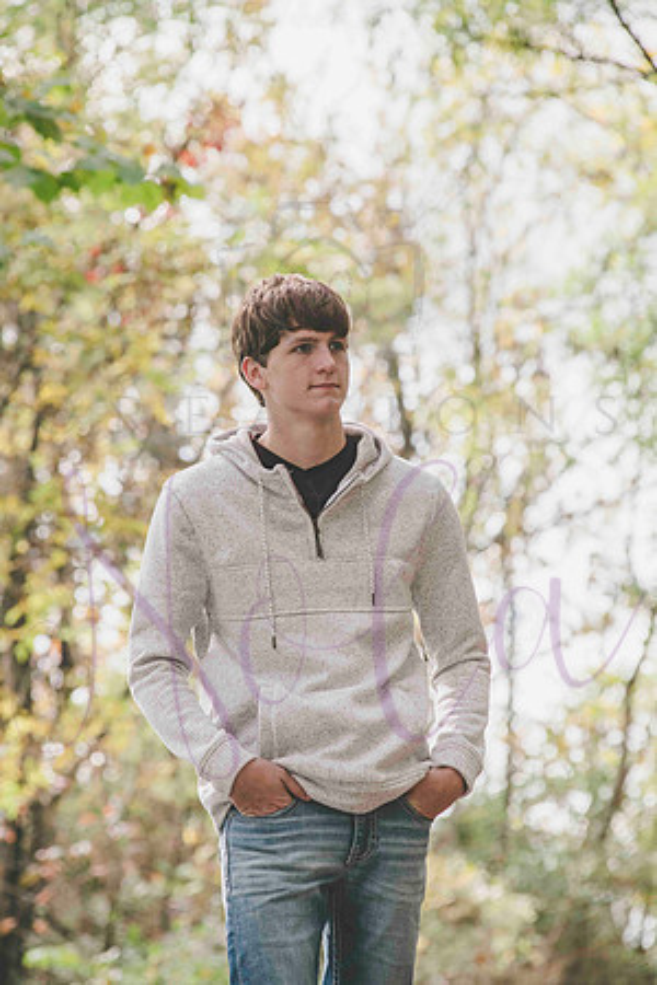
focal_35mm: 185
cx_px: 328
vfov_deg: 11.1
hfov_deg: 7.4
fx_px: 5064
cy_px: 492
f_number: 7.1
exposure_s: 1/640
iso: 800
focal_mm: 185
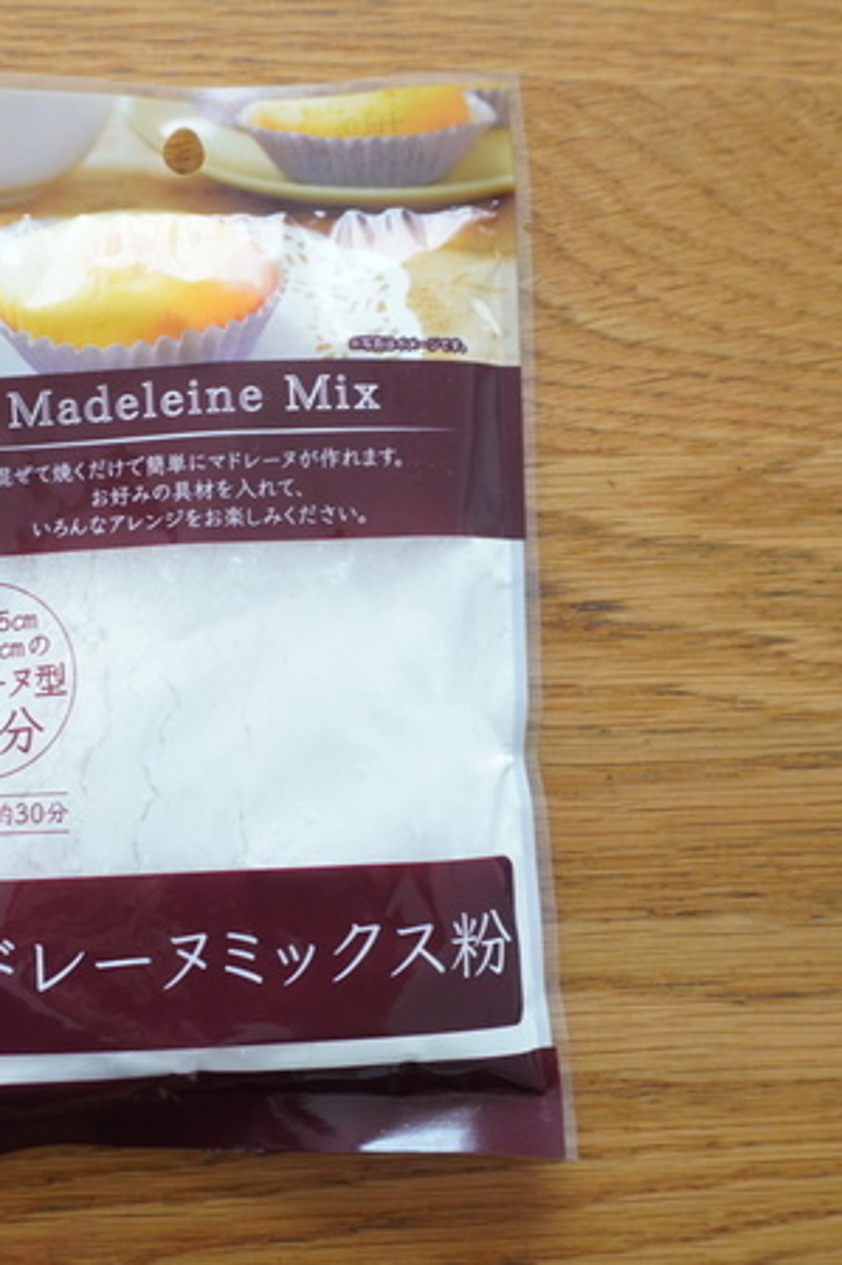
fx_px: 1677
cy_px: 634
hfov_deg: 27.8
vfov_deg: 41.3
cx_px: 211
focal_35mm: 48
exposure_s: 1/40
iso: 1250
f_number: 6.3
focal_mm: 21
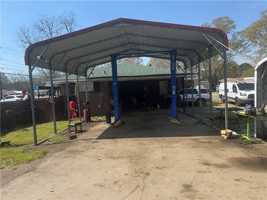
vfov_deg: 56.8
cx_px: 134
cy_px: 100
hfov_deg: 71.6
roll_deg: +4.2
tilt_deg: -3.4
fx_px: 185
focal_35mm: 24
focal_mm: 6.76
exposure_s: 1/2833
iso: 80
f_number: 1.78
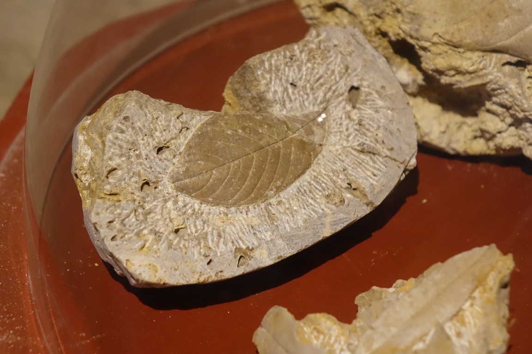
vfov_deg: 16.3
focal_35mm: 84
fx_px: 1241
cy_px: 177
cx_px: 266
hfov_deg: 24.2
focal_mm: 30.79
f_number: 2.8
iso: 800
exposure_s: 1/80
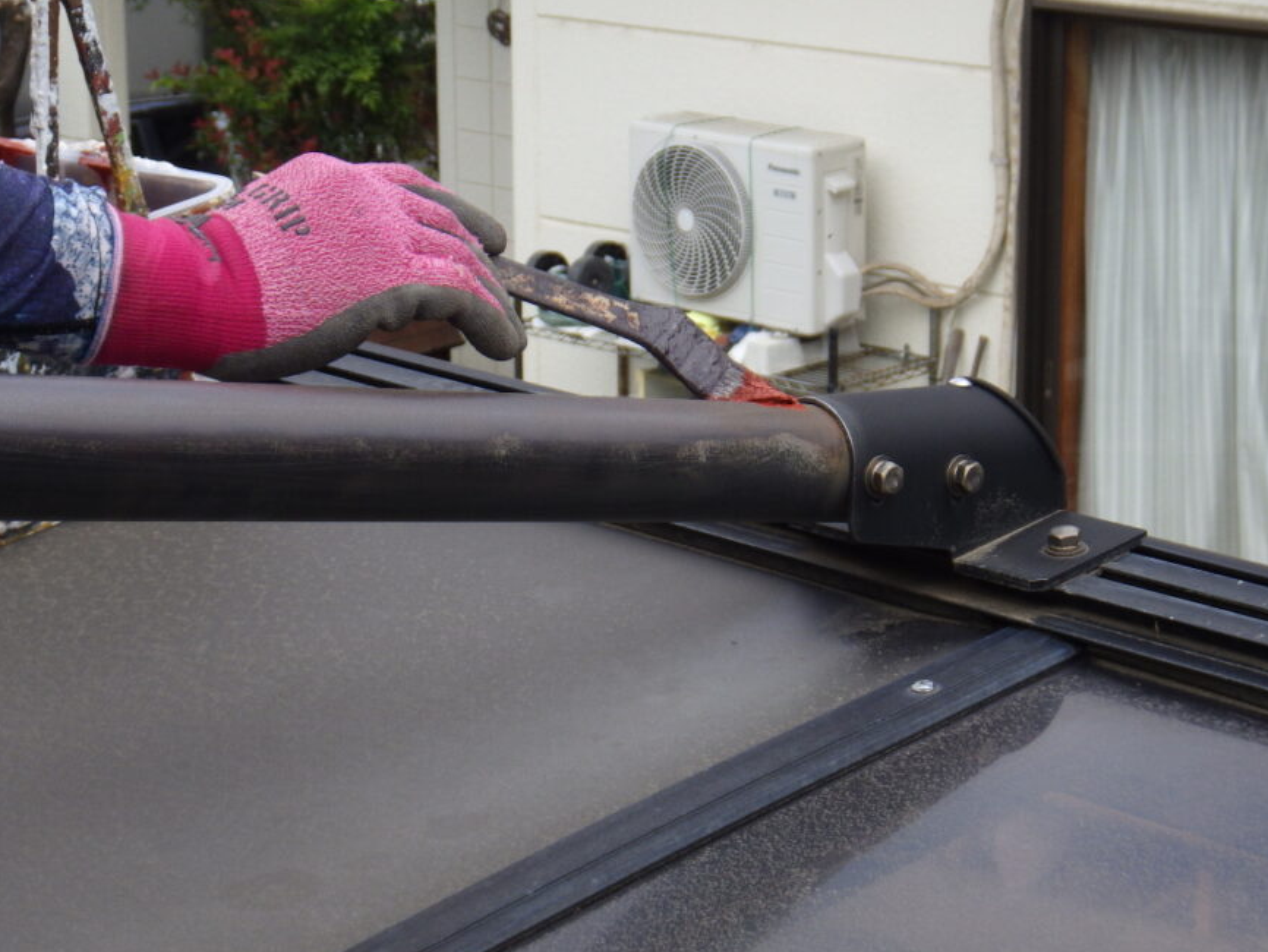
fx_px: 3334
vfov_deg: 16.2
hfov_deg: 21.5
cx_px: 745
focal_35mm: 91
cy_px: 416
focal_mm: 13.7
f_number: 5.8
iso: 125
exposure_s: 1/250
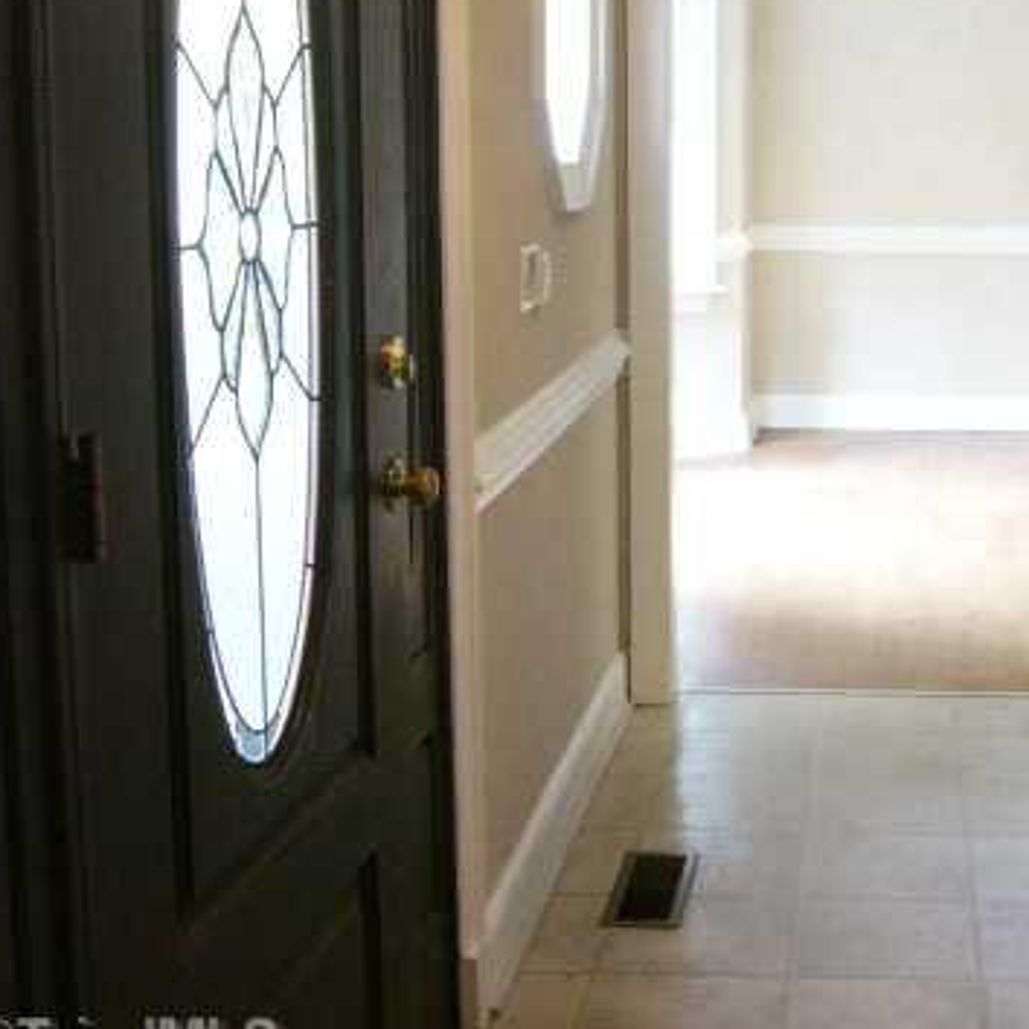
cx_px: 892
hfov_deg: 29.5
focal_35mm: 56
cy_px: 378
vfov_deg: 30.4
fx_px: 1883
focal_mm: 5.8
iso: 400
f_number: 2.8
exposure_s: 1/25
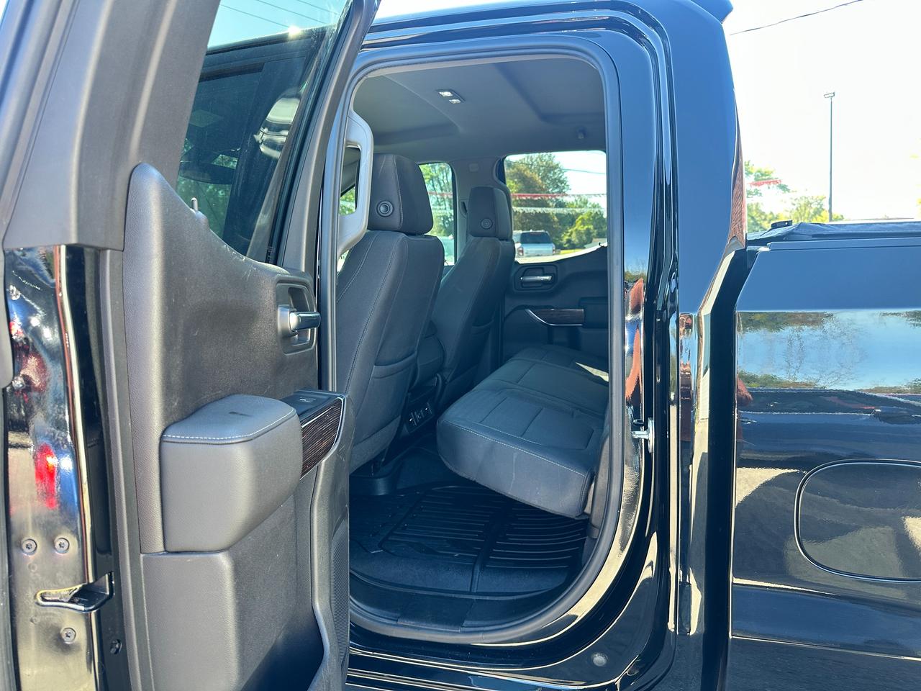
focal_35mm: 24
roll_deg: +0.9
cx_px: 460
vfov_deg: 56.8
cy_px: 346
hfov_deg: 71.6
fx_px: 639
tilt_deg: -7.4
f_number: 1.78
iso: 80
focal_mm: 6.86
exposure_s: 1/121
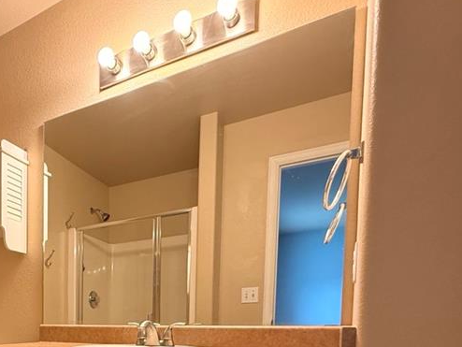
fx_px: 387
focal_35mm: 29
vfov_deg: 41.8
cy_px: 348
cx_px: 63
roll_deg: -0.6
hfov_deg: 55.1
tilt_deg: -4.0
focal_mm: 2.22
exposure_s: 1/60
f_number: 2.2
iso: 250
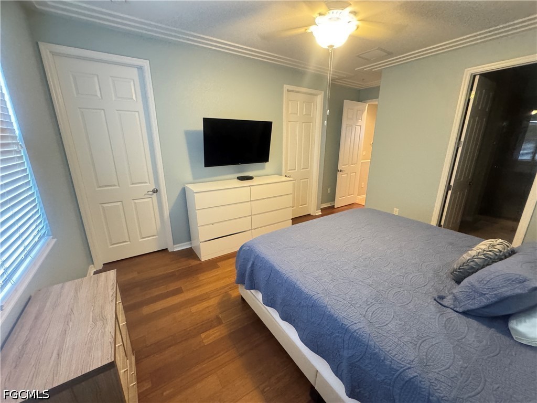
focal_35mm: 14
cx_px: 268
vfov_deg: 85.7
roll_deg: -0.1
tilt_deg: -15.9
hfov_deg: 102.1
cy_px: 202
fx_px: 217
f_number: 2.2
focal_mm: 2.22
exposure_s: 1/40
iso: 1000
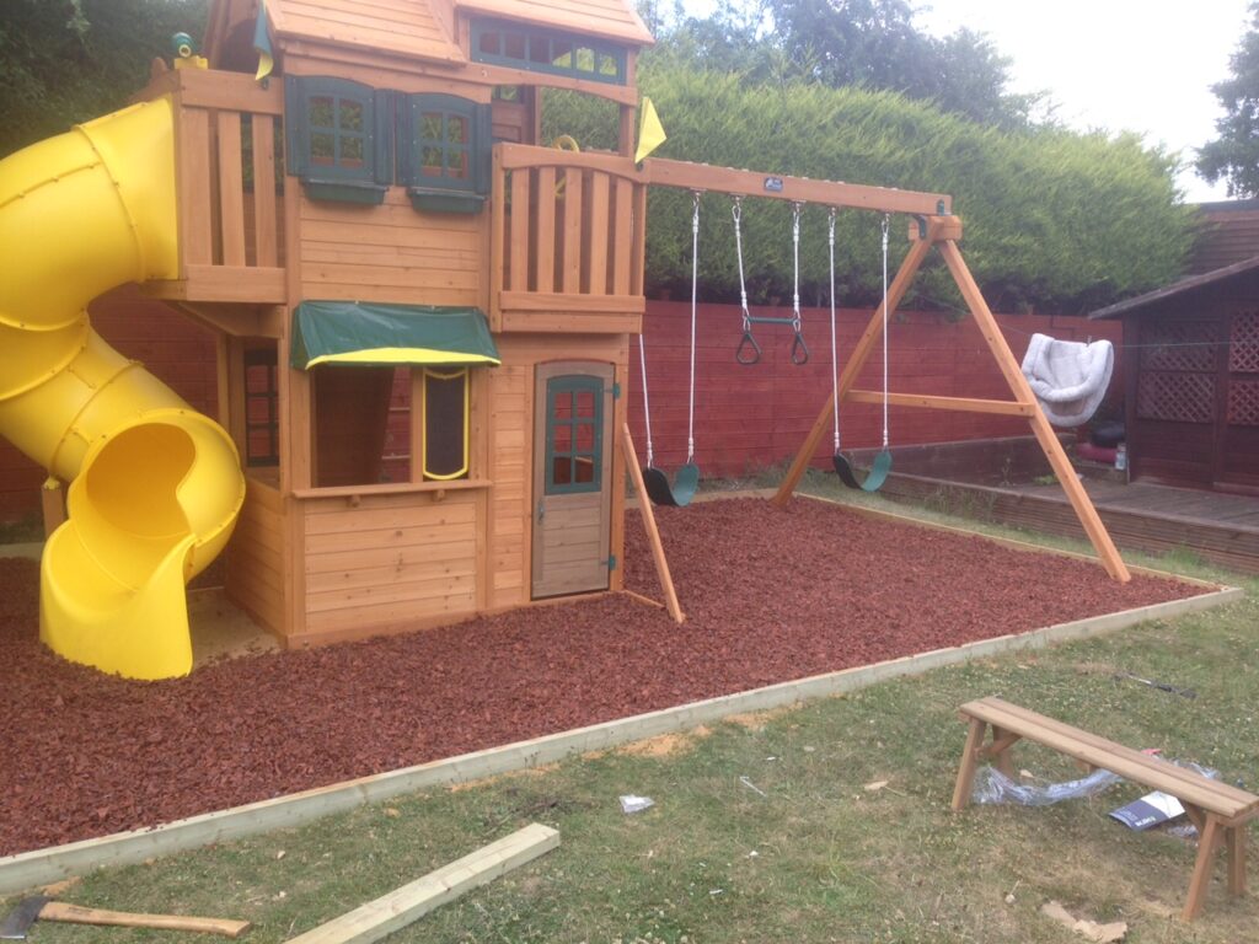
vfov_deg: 42.9
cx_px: 630
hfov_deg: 55.4
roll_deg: -1.0
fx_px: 1200
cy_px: 472
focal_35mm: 33
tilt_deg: -7.1
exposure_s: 1/298
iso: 50
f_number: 2.4
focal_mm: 4.12
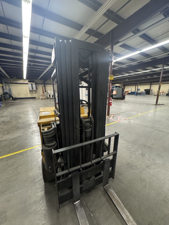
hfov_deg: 85.7
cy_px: 112
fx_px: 91
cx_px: 84
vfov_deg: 102.1
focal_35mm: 14
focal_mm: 2.22
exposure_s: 1/60
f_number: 2.2
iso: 640
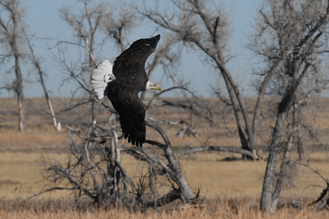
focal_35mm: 900
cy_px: 110
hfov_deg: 2.3
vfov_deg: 1.5
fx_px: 8222
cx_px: 164
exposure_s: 1/2000
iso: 2000
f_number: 20
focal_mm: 600
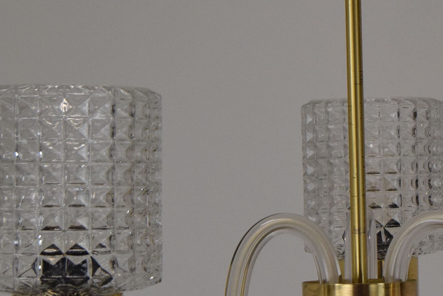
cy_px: 209
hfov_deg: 15.8
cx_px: 361
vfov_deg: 10.6
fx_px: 1589
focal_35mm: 129
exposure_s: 1/500
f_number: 11
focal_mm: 38
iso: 1600
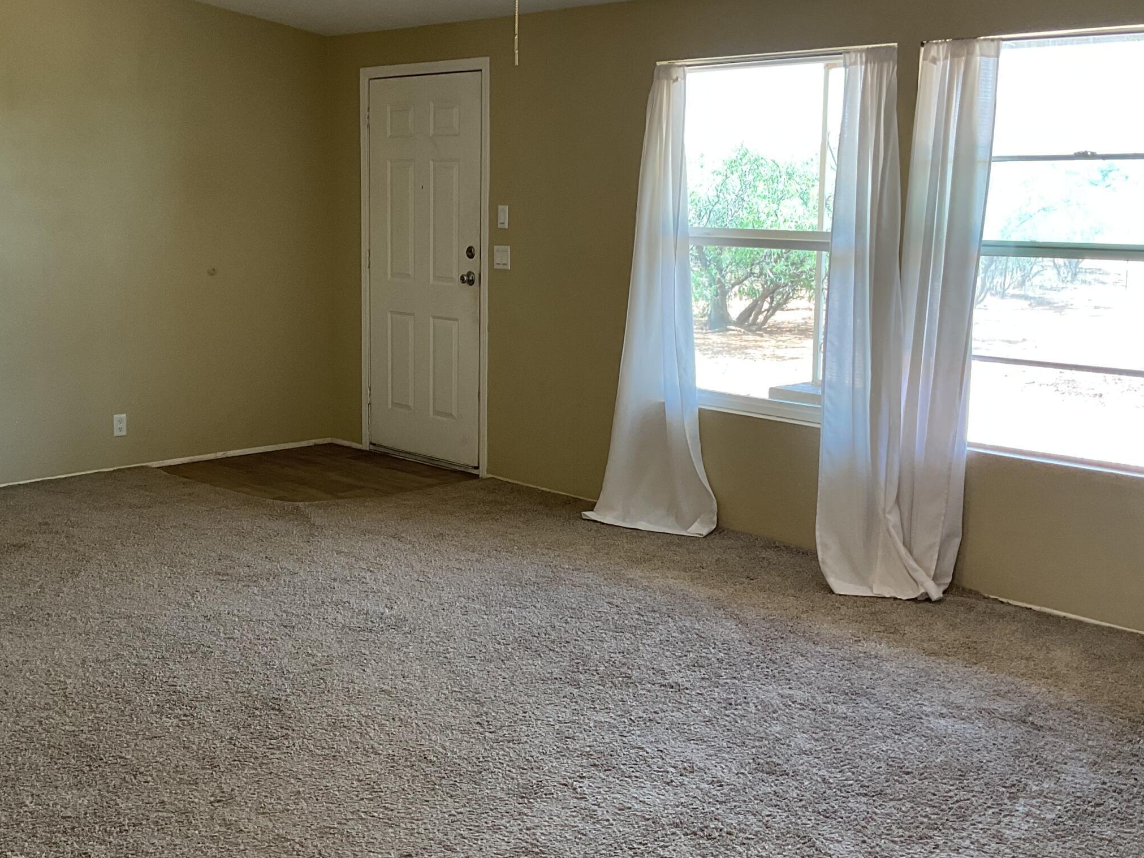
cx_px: 466
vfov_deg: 33.6
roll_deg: -1.3
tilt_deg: -7.3
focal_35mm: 43
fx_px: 1421
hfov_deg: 43.7
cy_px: 380
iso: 40
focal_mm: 3
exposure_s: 1/60
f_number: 1.8
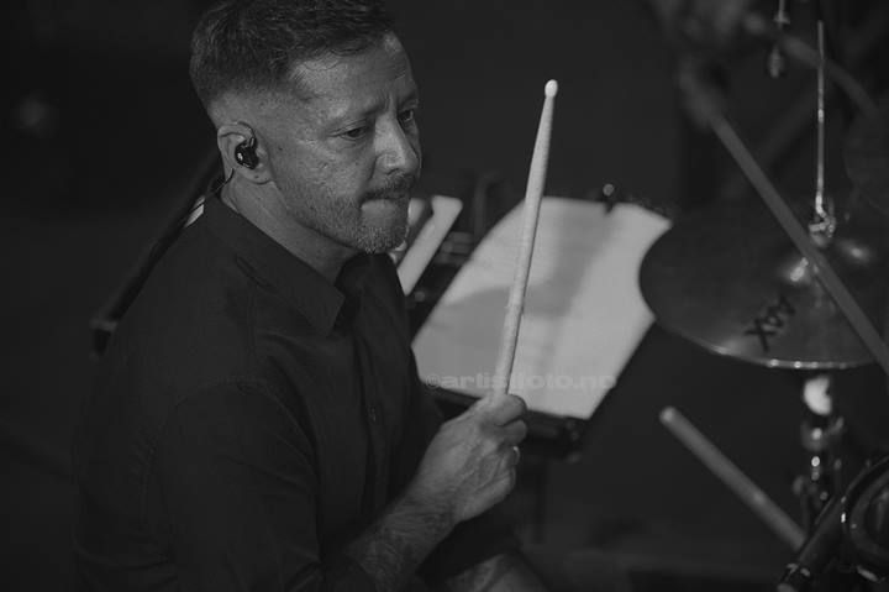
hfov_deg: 6.9
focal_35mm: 300
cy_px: 296
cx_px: 444
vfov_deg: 4.6
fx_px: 7403
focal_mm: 300
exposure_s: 1/1000
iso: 2500
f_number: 2.8
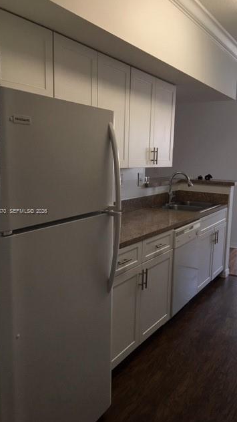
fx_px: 358
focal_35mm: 32
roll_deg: -2.1
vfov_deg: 61.0
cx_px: 141
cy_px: 212
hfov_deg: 36.5
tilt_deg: -9.4
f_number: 2.2
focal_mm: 4.15
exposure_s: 1/30
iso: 32
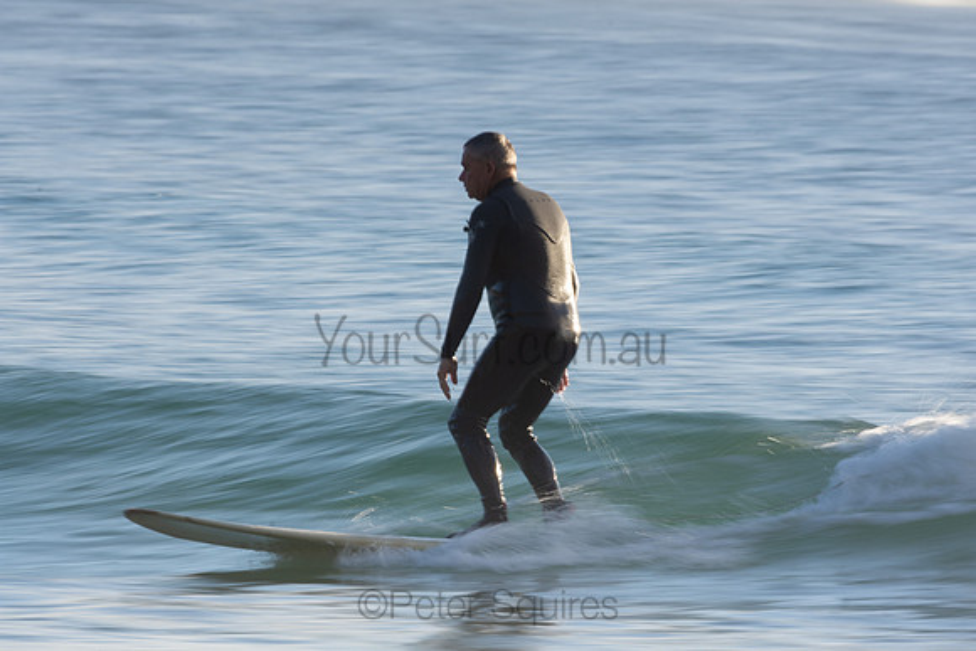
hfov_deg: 2.7
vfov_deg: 1.8
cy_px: 326
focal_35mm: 750
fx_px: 20337
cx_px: 488
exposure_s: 1/25
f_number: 20
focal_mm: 500
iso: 100
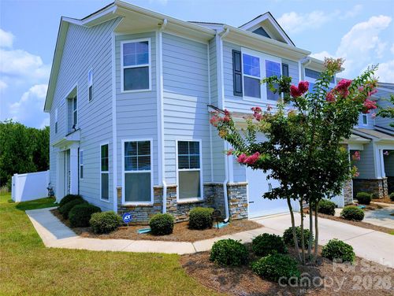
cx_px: 197
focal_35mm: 24
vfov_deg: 56.9
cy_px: 148
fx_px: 273
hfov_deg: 71.5
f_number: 1.68
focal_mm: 6.9
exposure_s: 1/1335
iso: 20
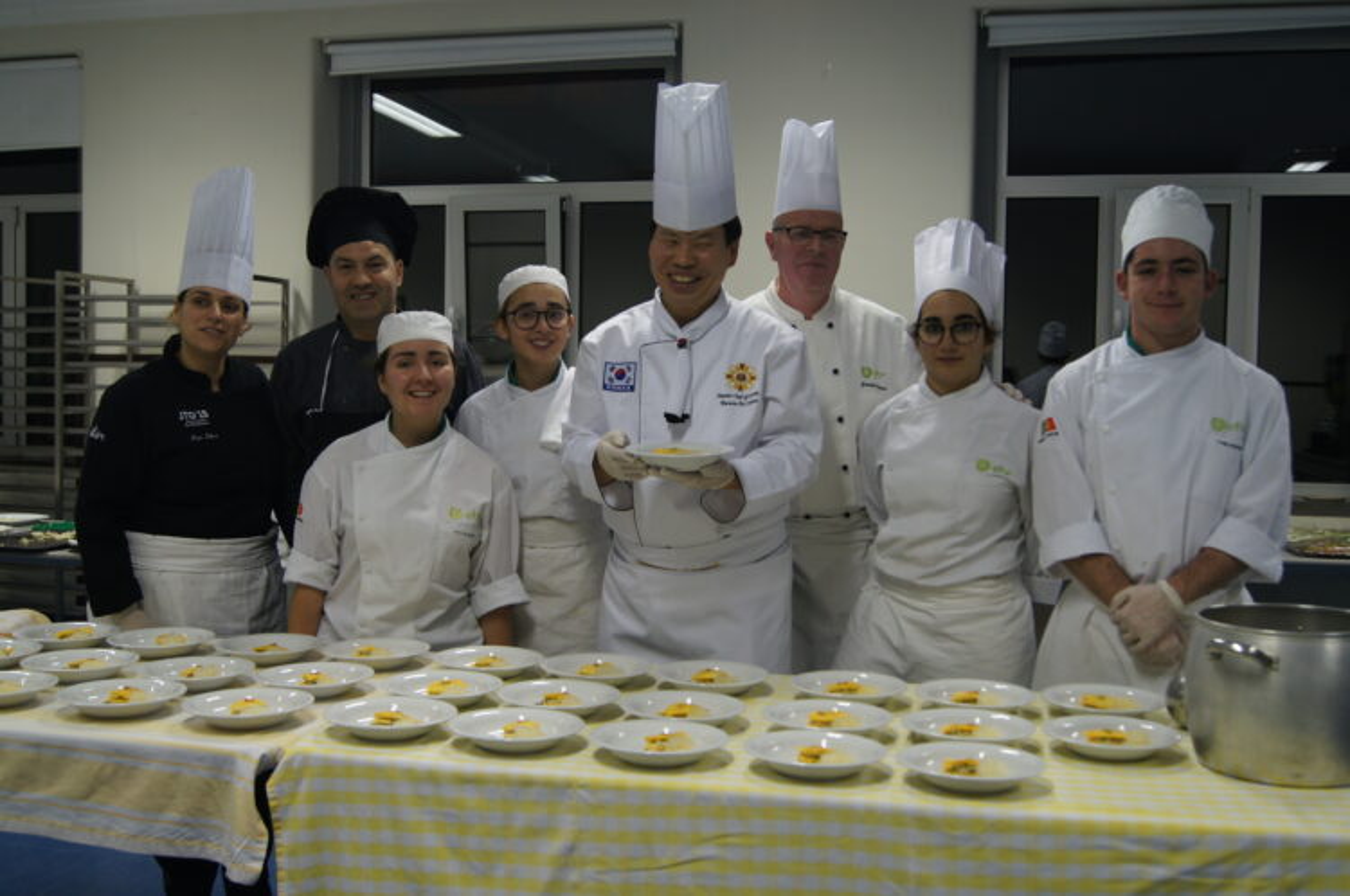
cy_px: 448
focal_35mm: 36
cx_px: 675
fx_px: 1348
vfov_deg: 36.8
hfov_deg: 53.2
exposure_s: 1/40
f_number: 4
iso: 400
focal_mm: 24
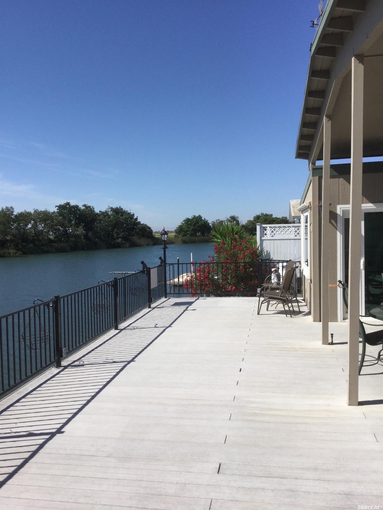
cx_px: 192
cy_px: 255
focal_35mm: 31
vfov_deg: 58.4
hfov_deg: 45.4
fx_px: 457
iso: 25
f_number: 2.4
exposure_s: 1/1852
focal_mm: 3.3
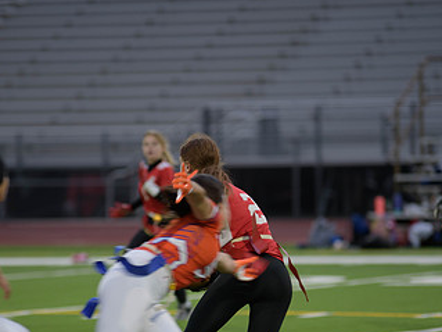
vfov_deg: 4.2
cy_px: 254
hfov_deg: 5.7
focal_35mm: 350
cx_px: 202
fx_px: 4467
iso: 360
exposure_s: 1/200
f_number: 2.8
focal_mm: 200
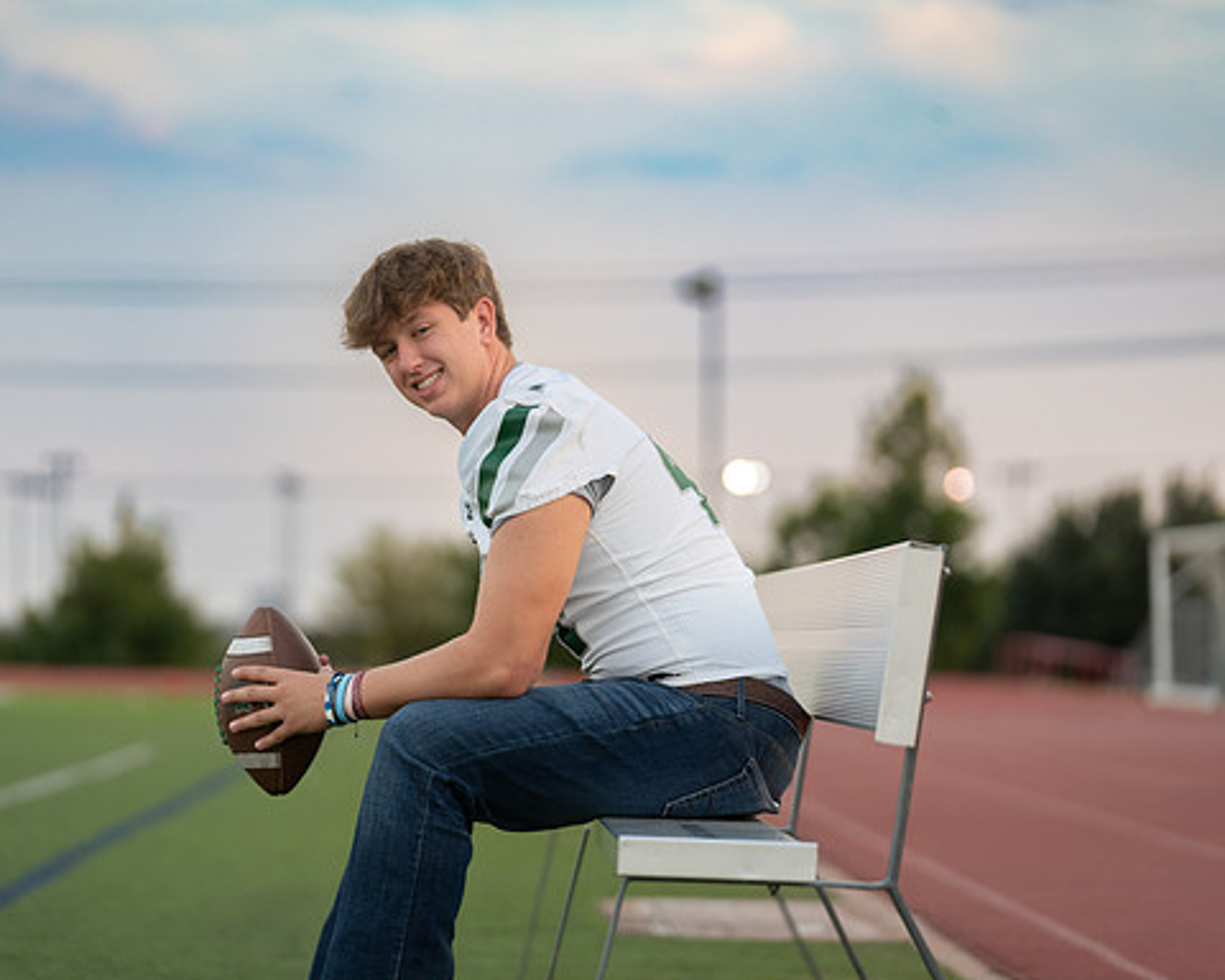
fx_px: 5511
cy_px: 491
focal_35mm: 152
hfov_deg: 12.7
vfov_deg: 10.2
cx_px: 536
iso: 320
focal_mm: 134
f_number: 2.8
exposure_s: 1/320
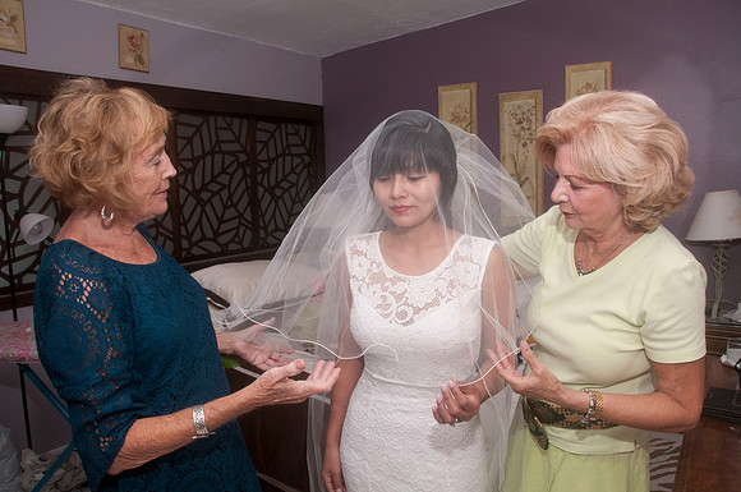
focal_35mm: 27
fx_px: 555
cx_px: 370
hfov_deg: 67.5
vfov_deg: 47.8
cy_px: 246
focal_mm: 18
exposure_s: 1/250
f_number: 11
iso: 400
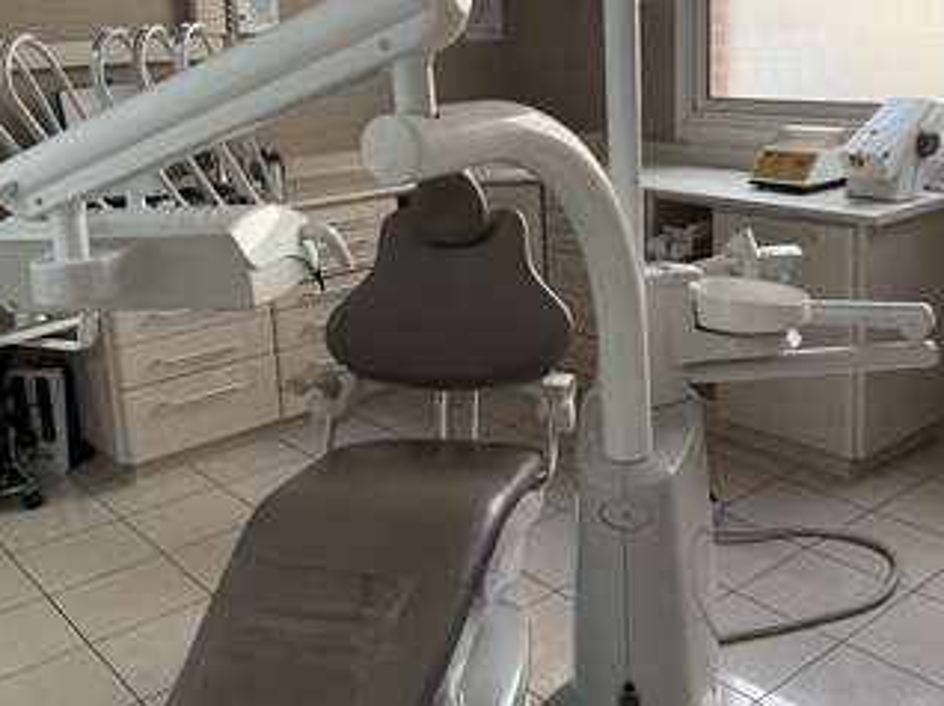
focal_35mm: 39
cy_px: 242
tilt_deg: -12.1
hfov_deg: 47.7
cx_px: 546
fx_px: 1063
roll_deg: +2.3
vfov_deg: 36.4
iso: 200
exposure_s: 1/240
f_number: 1.78
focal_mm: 6.76
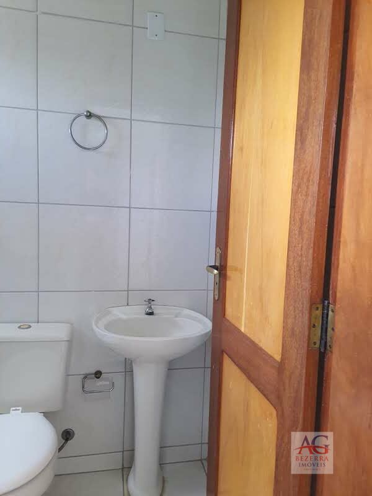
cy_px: 248
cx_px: 186
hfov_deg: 56.8
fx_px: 344
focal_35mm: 24
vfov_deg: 71.6
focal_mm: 5.23
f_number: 1.8
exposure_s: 1/120
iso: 320
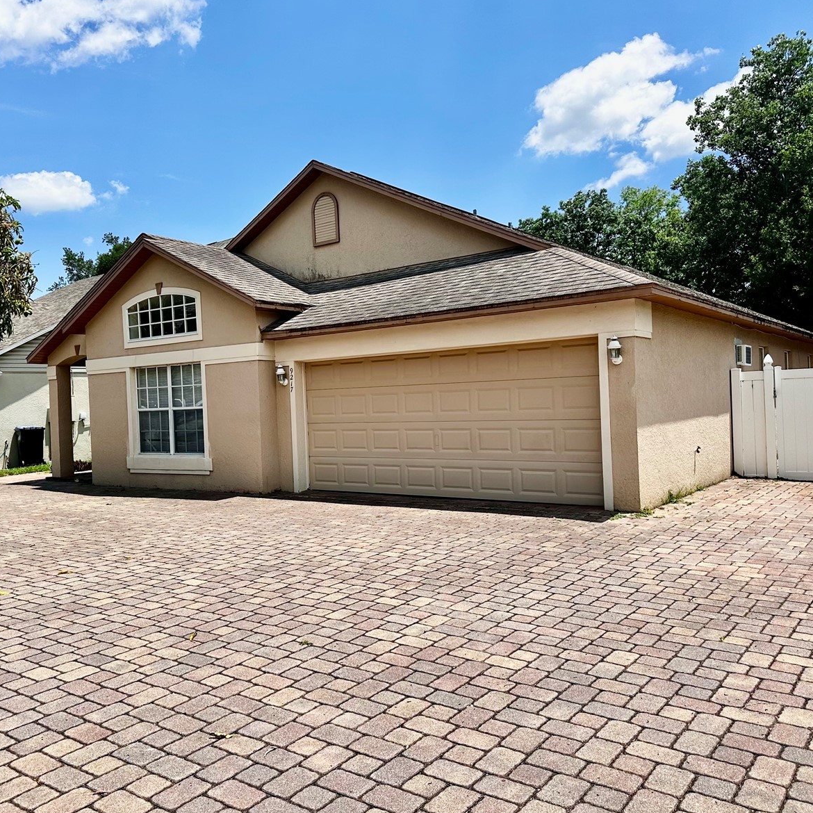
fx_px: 771
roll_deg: +1.4
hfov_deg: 55.4
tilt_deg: -0.5
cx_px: 347
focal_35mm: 29
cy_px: 404
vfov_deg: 55.6
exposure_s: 1/5848
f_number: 1.78
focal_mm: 6.86
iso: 80
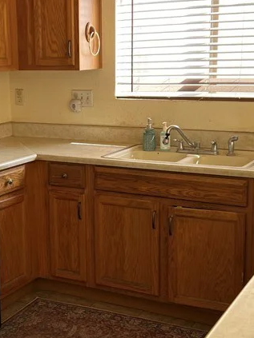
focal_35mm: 63
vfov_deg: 30.7
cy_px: 164
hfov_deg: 23.1
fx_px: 617
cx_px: 75
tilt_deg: -11.4
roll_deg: +1.4
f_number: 1.5
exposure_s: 1/121
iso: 50
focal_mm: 5.7
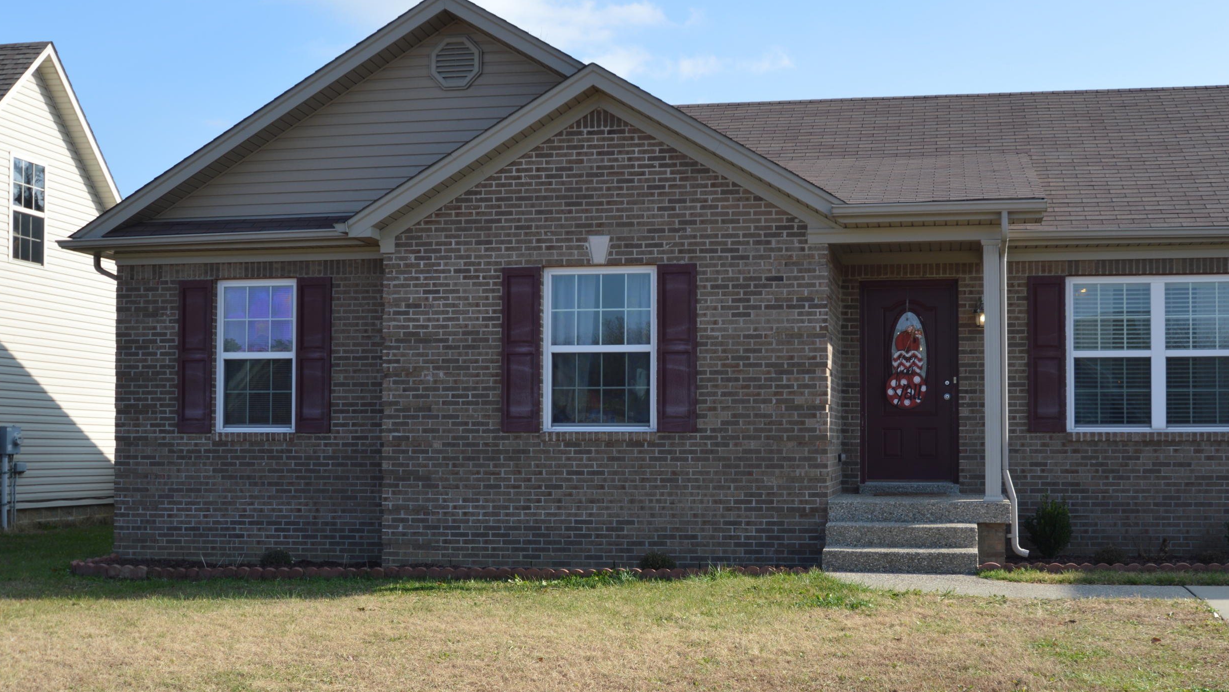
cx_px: 720
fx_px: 1499
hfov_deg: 44.4
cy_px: 414
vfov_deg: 25.9
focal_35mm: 46
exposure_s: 1/160
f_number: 6.3
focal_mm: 24
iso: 100
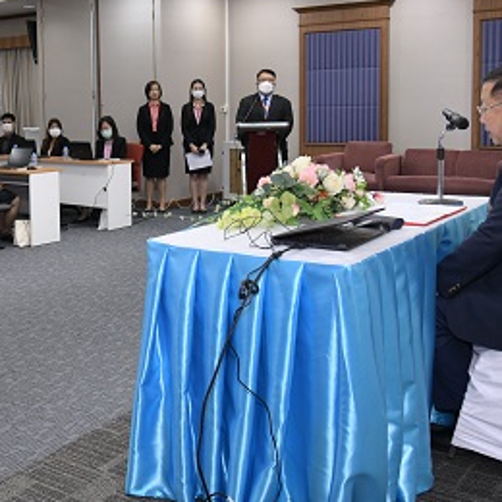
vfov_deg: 35.8
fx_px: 771
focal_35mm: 47
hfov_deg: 35.0
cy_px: 180
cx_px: 102
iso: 1600
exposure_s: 1/125
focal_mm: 24
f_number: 4.5
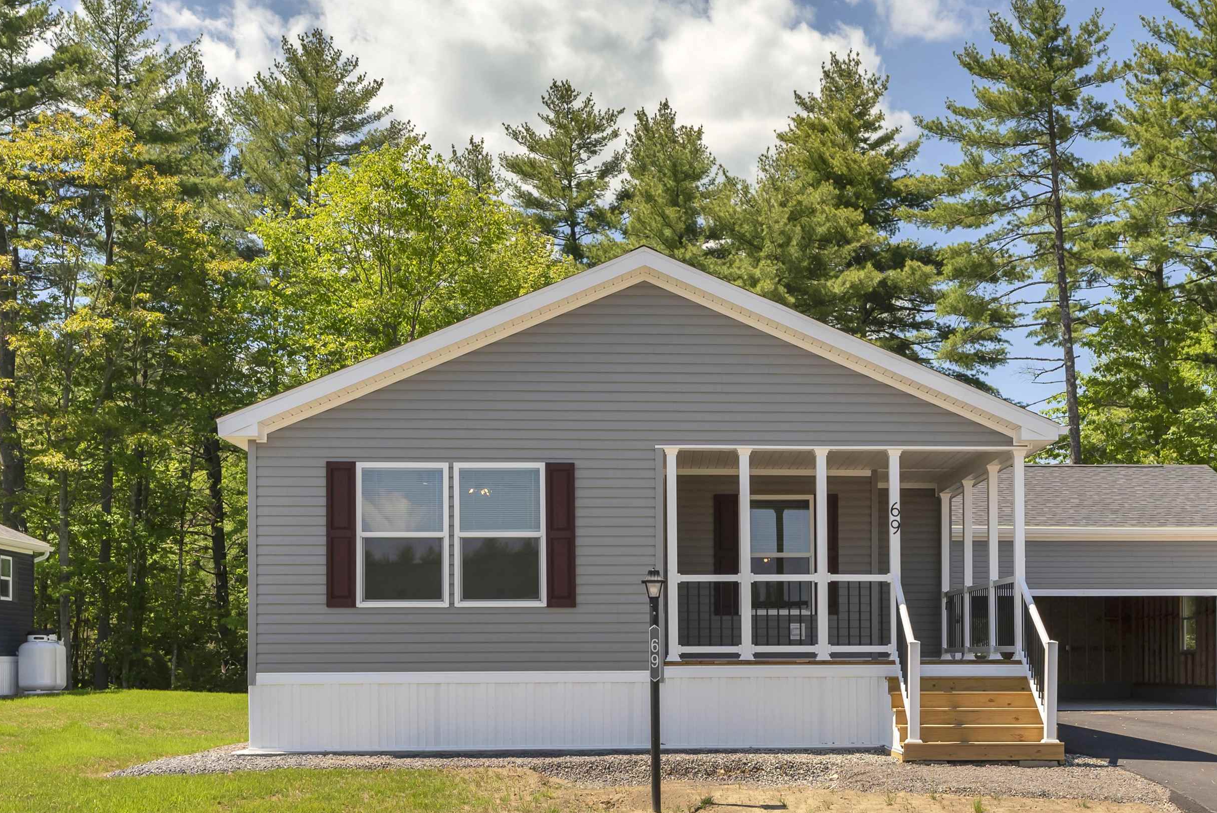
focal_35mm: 43
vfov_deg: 31.1
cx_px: 749
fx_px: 1454
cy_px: 497
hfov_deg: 45.1
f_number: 7.1
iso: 320
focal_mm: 34
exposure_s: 1/800
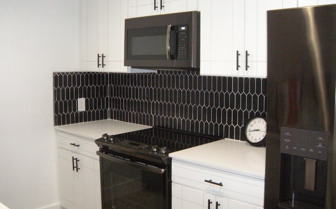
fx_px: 384
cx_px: 173
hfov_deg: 47.2
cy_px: 78
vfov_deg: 30.4
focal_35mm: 42
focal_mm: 5.9
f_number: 3.8
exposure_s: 1/31.8
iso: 400
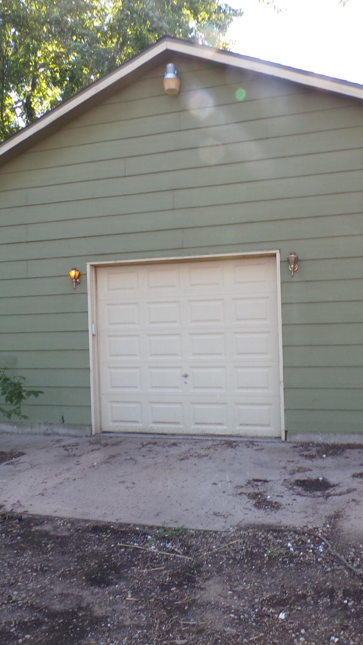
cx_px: 223
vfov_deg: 56.6
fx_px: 599
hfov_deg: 33.6
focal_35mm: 35
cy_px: 322
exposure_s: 1/52
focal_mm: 4.3
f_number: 4.4
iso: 100
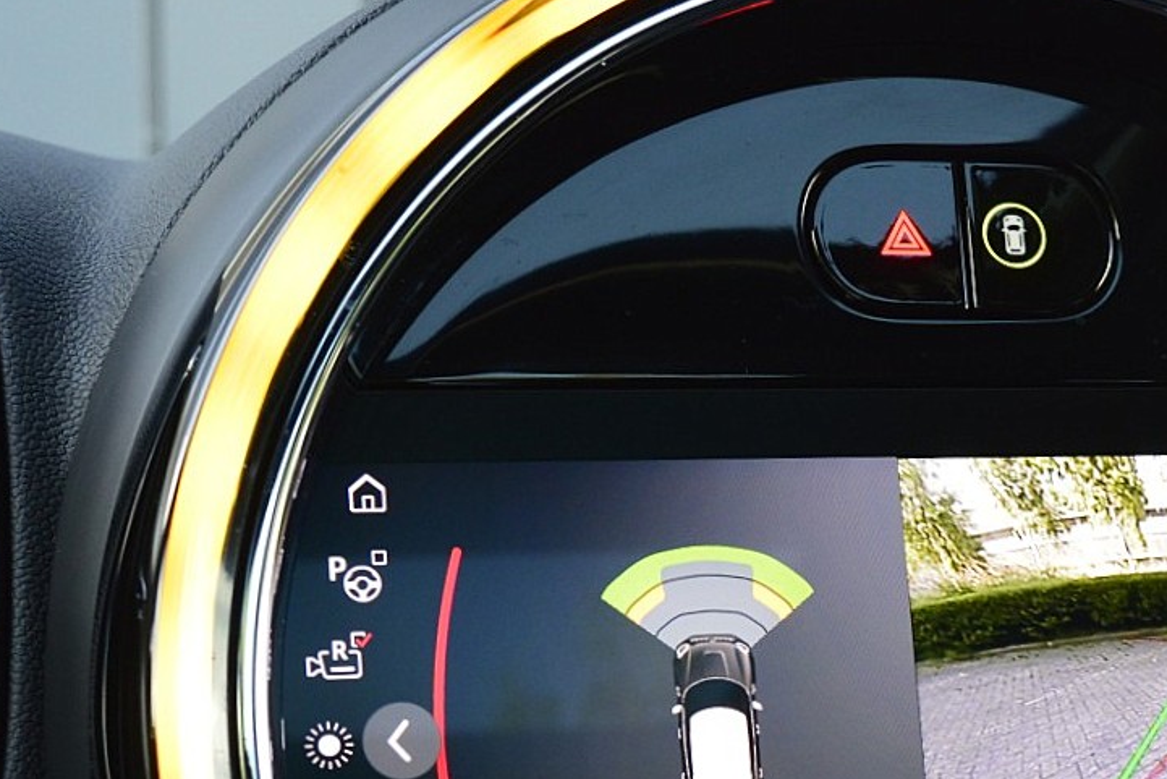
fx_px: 2626
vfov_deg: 16.7
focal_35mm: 81
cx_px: 955
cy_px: 677
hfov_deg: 24.6
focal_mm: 24
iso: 800
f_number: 8
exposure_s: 1/60
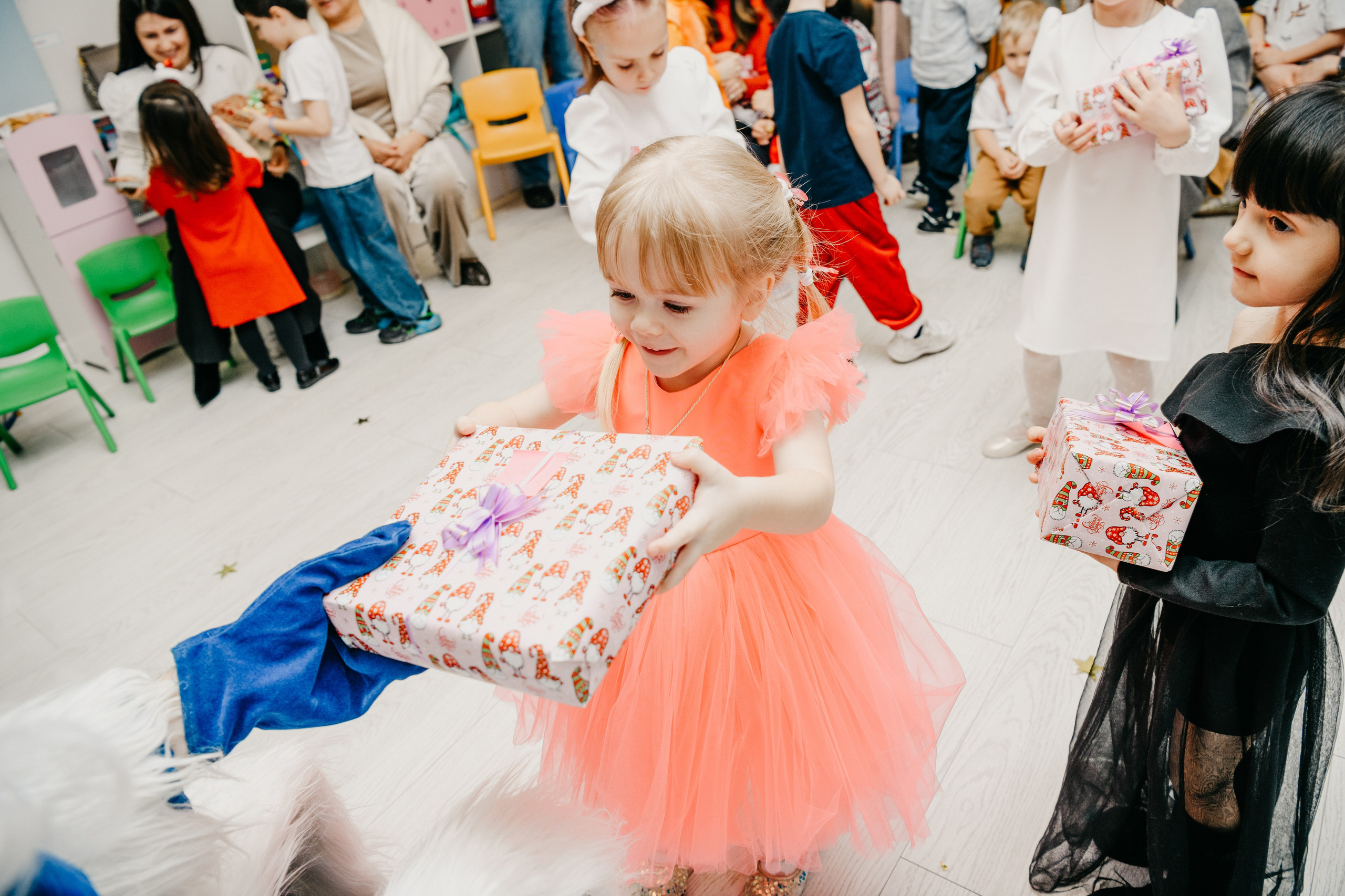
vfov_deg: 53.1
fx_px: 897
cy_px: 448
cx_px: 672
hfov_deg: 73.7
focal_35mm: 24
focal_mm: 24
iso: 250
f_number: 4.5
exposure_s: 1/160
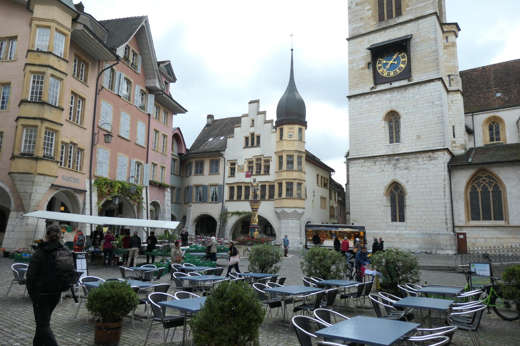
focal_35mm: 24
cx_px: 260
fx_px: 347
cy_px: 173
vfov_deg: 53.1
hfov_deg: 73.7
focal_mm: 8.8
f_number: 3.3
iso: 200
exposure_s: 1/250
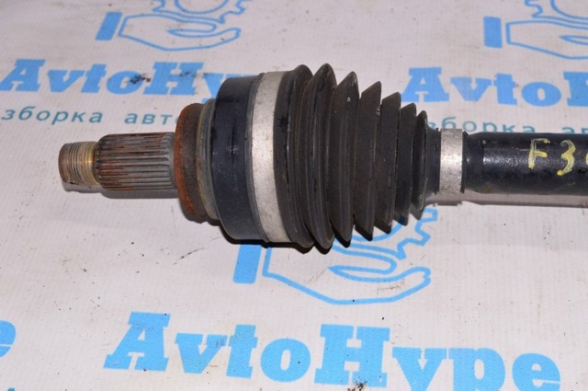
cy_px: 196
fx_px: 930
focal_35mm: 57
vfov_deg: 23.7
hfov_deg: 35.1
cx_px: 294
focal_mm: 38
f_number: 8
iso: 1600
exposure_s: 1/200
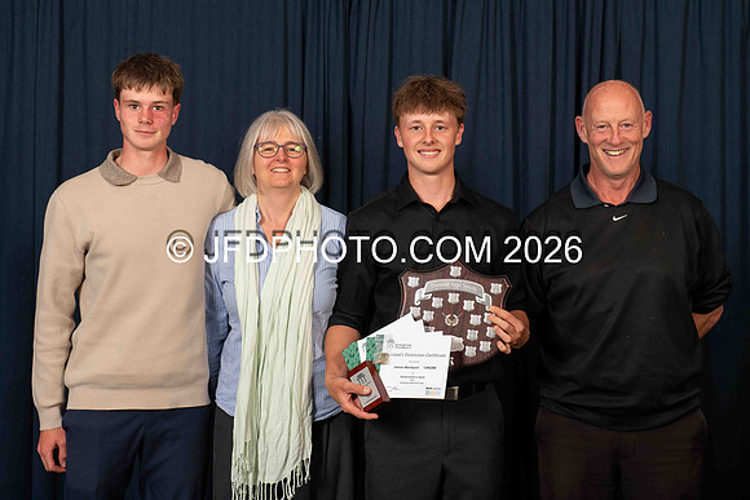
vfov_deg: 17.8
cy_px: 224
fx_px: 1596
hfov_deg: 26.4
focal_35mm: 77
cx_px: 367
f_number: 5.6
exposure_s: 1/250
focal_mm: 66
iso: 125
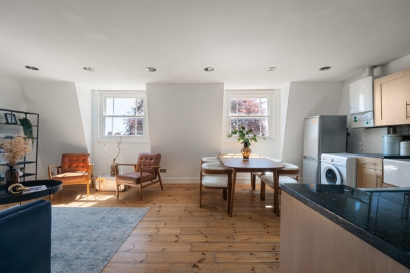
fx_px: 182
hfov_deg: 96.7
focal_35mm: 16
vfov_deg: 73.8
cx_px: 205
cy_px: 136
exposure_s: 1/6
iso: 400
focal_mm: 16
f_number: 9
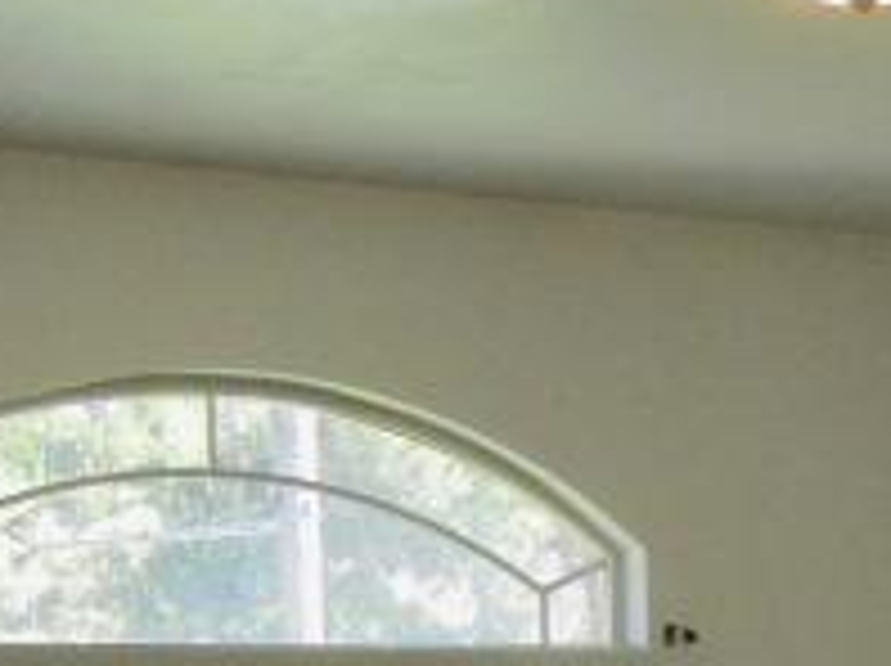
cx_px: 760
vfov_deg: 12.7
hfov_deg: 17.7
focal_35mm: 110
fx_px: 2828
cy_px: 1026
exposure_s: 1/208
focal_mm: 6.2
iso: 404
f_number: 3.6
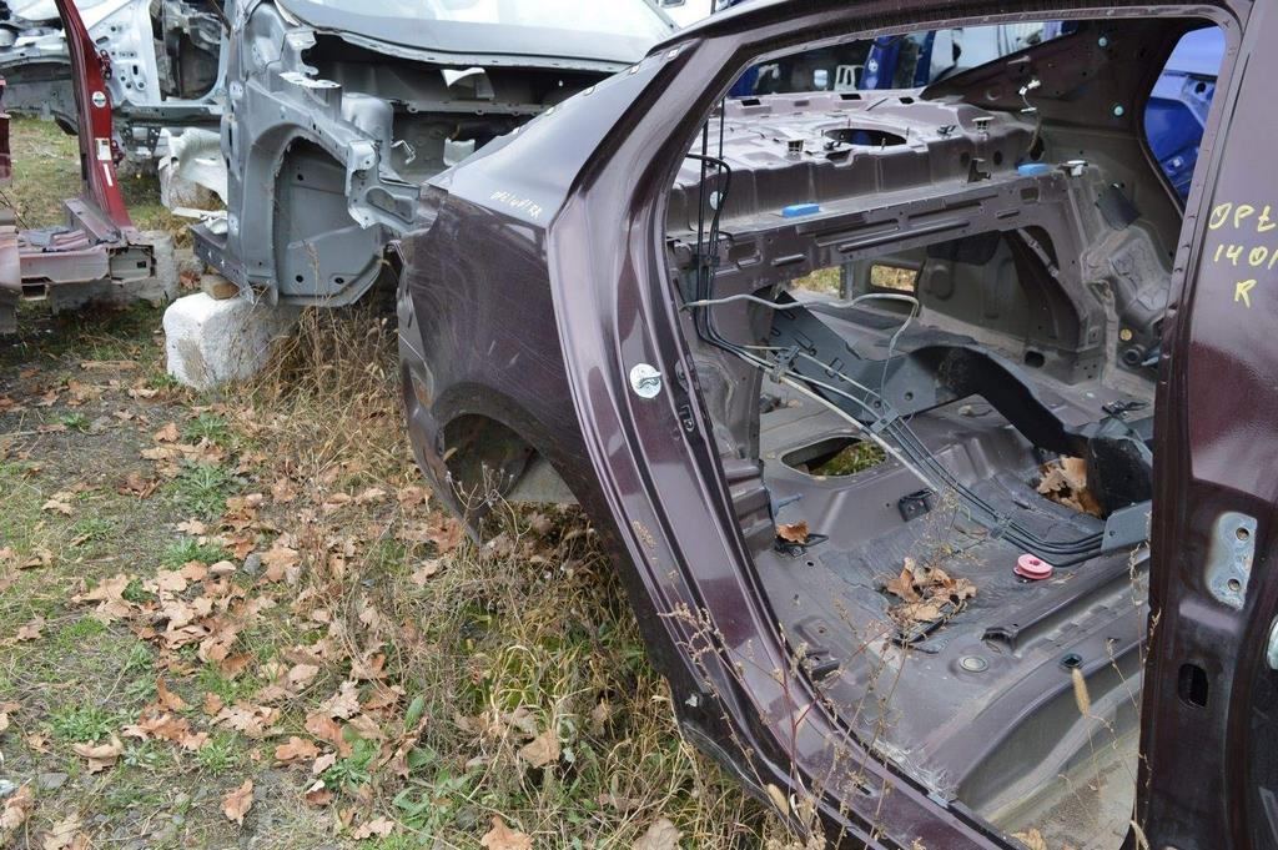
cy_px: 425
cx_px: 639
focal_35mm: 32
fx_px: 1117
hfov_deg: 59.5
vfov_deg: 41.6
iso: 280
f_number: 5.6
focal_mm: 21
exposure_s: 1/125
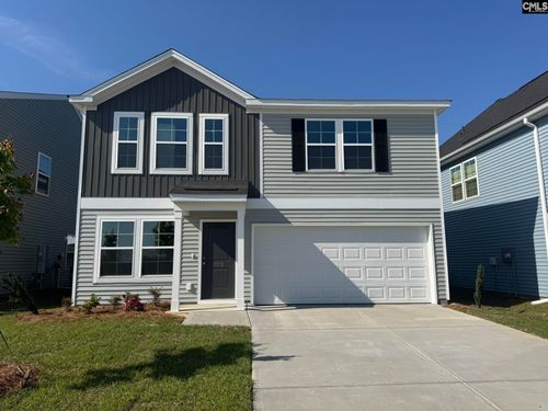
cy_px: 206
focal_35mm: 24
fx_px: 380
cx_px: 274
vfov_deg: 56.8
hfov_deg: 71.6
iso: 80
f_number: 1.78
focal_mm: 6.76
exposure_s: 1/6410
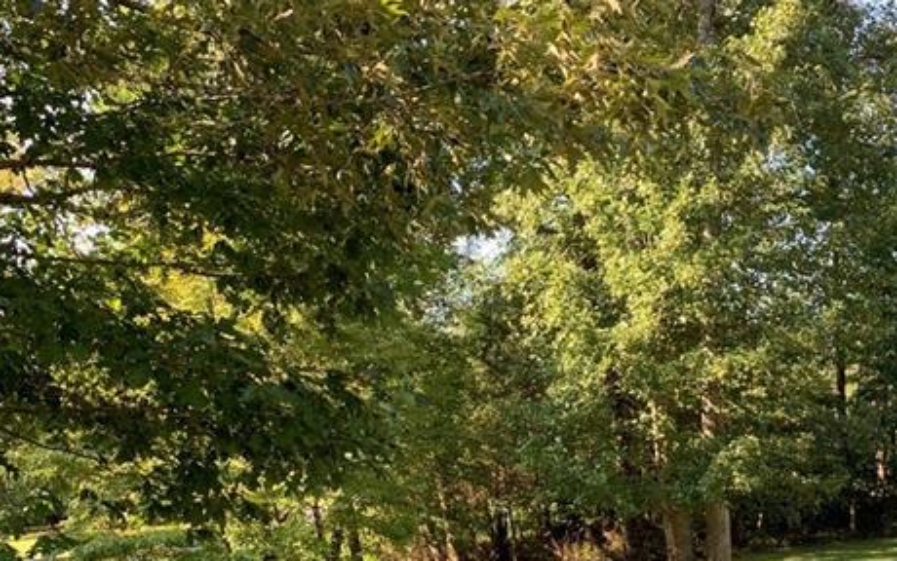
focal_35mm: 46
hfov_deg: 43.4
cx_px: 503
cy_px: 561
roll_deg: +5.0
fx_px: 1125
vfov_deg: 26.5
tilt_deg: -3.7
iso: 25
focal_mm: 4.25
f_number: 1.8
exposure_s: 1/122
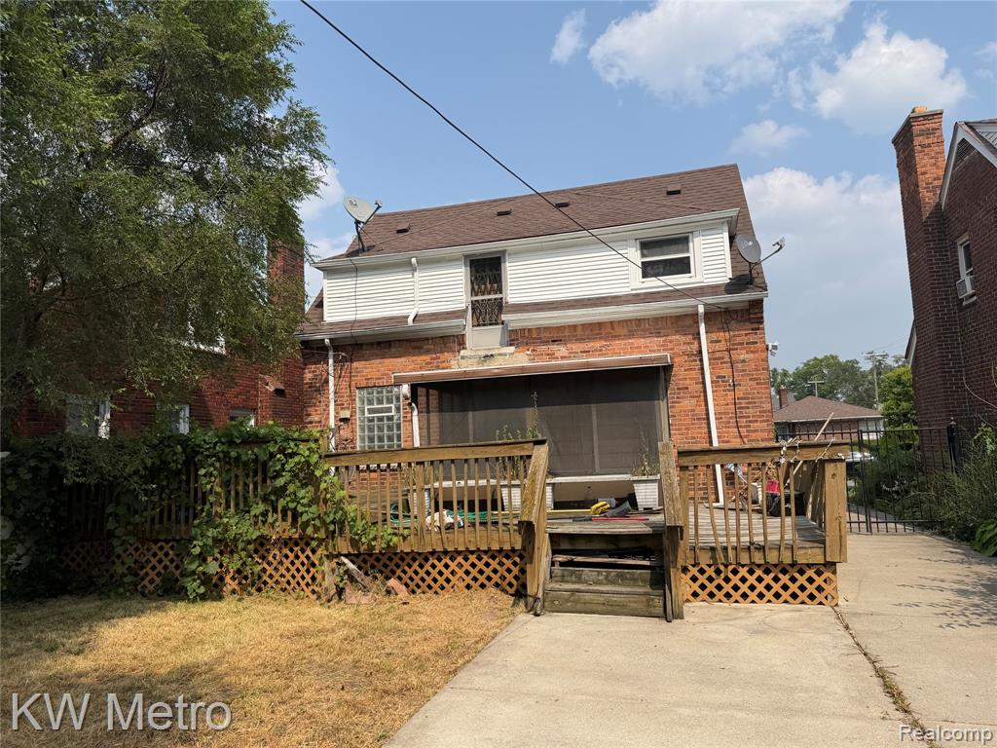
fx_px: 691
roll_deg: +1.8
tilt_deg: +8.3
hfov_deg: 71.6
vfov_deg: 56.8
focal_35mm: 24
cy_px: 374
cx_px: 498
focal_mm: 6.76
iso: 80
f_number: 1.78
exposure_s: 1/5319
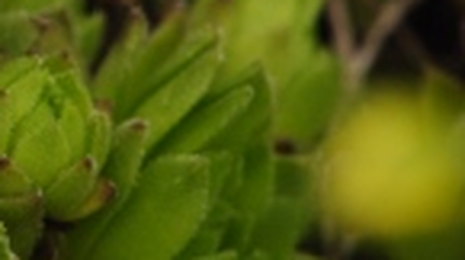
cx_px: -792
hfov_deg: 2.9
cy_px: -164
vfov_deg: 1.6
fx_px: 9096
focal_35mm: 739
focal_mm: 85
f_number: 7.1
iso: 200
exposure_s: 1/200
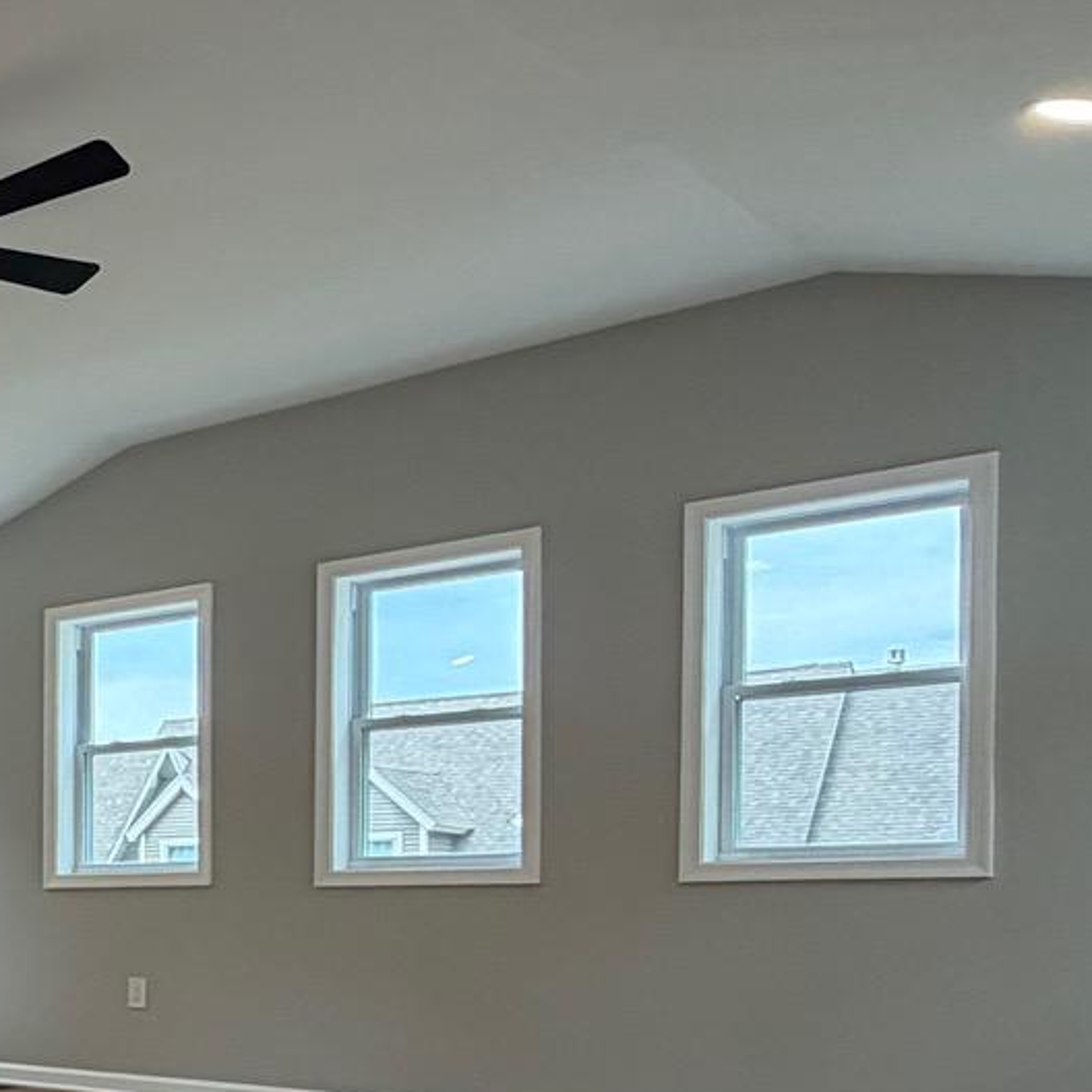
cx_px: -453
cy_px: 922
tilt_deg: -0.9
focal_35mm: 48
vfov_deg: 34.0
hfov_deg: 27.2
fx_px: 1713
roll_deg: +0.2
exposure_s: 1/121
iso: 125
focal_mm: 2.22
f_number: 2.2
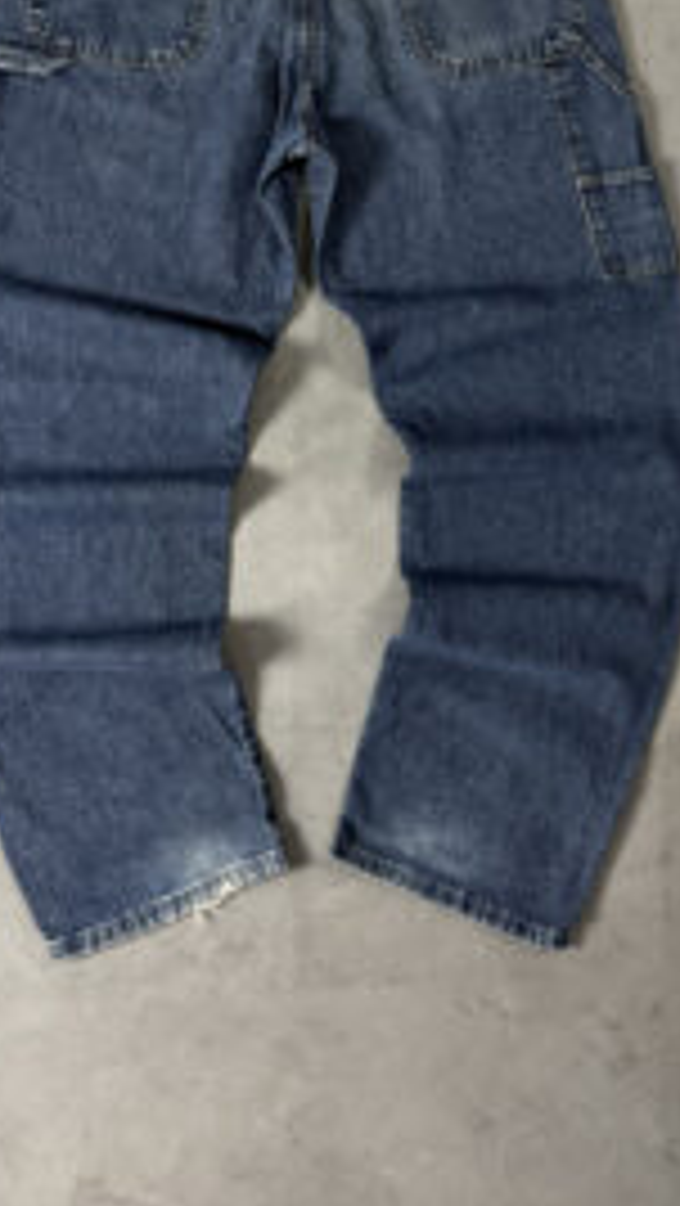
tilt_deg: -83.3
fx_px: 1249
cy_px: 310
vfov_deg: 49.6
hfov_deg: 30.5
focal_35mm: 39
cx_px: 320
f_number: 1.78
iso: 200
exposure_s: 1/60
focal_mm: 6.76
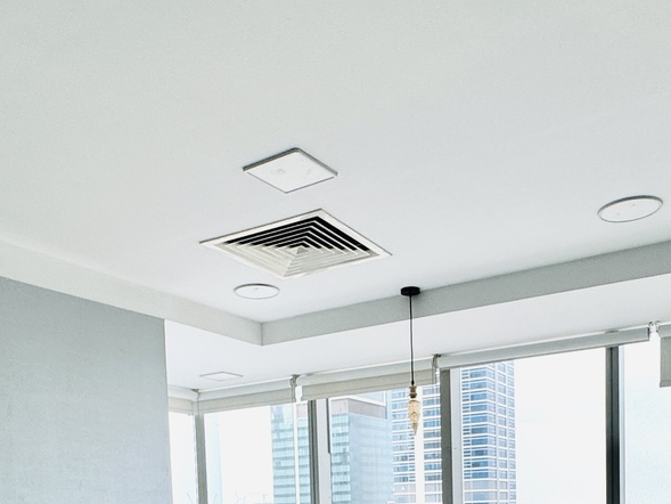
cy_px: 558
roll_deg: +2.8
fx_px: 737
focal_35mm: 38
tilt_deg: -4.6
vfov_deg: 32.9
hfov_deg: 49.0
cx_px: 342
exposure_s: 1/99
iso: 50
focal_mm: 2.22
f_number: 2.2
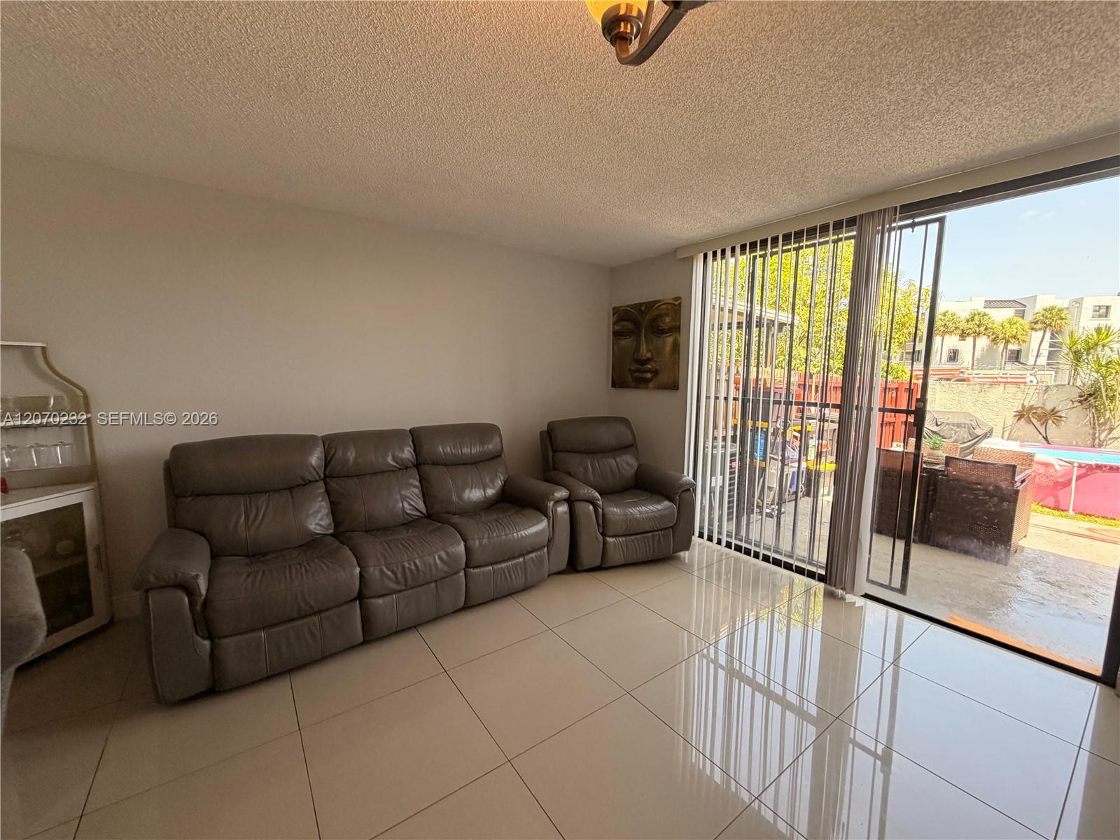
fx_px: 453
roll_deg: +0.9
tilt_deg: -4.7
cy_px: 420
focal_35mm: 14
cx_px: 560
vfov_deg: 85.7
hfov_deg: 102.1
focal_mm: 2.22
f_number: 2.2
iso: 125
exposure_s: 1/121
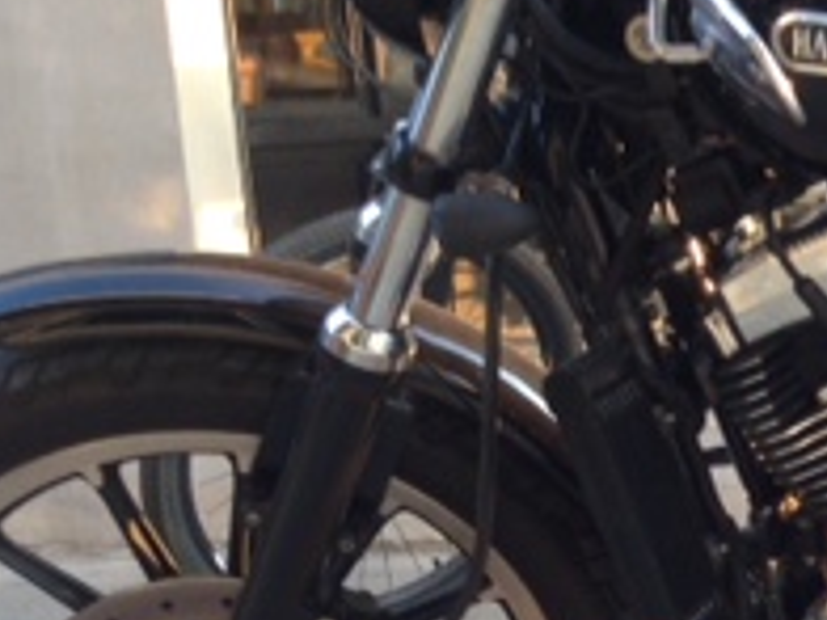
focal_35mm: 108
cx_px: 1181
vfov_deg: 13.7
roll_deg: +1.4
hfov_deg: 16.8
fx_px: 2580
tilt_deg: -8.6
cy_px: 472
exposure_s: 1/40
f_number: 2.4
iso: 50
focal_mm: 4.12
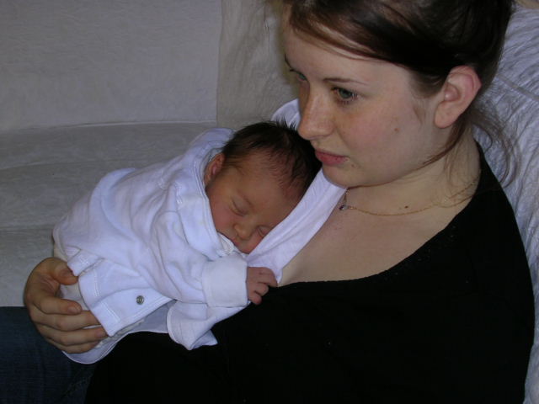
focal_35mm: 63
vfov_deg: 23.3
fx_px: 981
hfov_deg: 30.7
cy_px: 202
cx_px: 270
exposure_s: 1/60.1
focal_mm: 9.6
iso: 100
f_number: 3.5
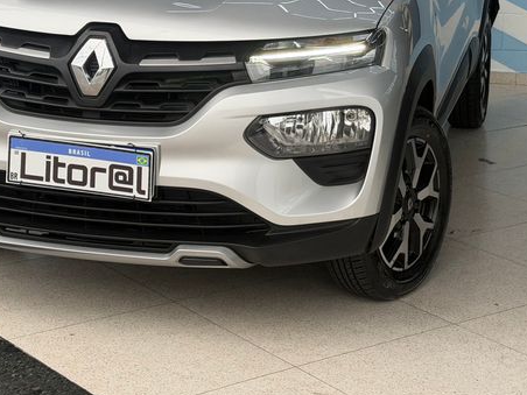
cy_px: 55
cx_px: 251
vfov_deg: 17.0
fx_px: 1309
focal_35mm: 86
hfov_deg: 22.8
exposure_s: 1/561
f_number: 1.78
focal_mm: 6.76
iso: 80
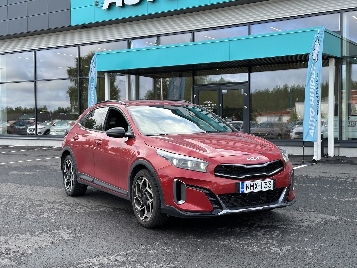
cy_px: 134
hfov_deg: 39.7
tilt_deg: -1.1
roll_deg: +0.6
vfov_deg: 30.3
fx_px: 495
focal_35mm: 48
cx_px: 178
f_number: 1.78
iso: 64
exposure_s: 1/638
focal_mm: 6.86
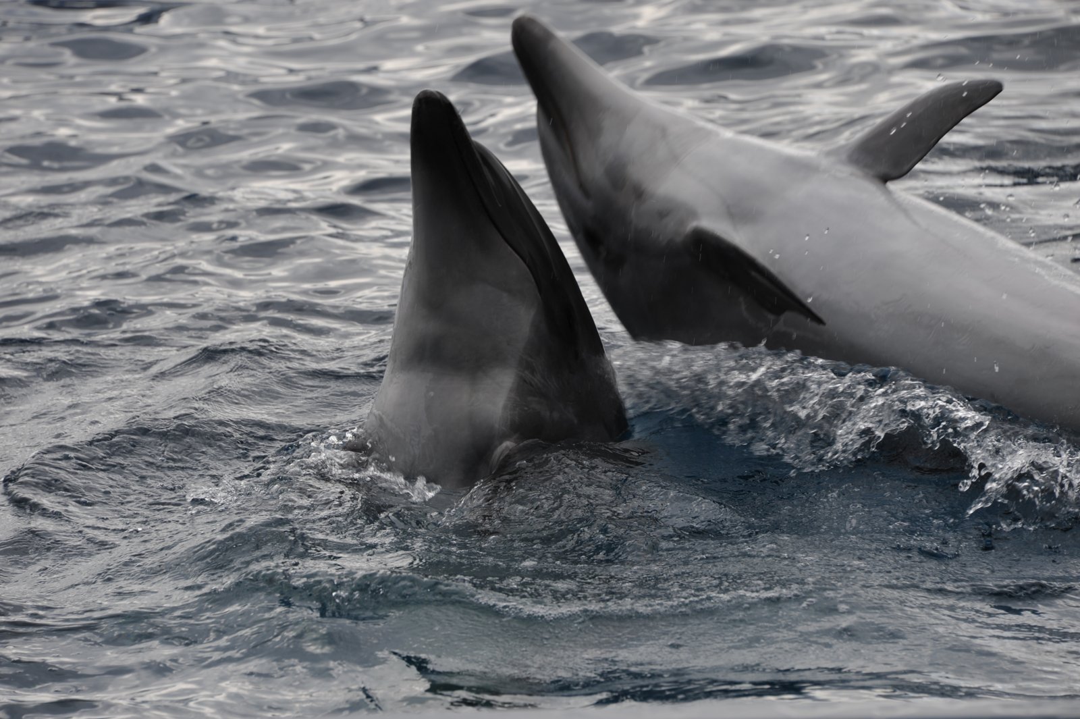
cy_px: 360
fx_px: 8995
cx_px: 540
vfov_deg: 4.6
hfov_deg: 6.9
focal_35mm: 300
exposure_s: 1/320
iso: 200
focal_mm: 300
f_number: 9
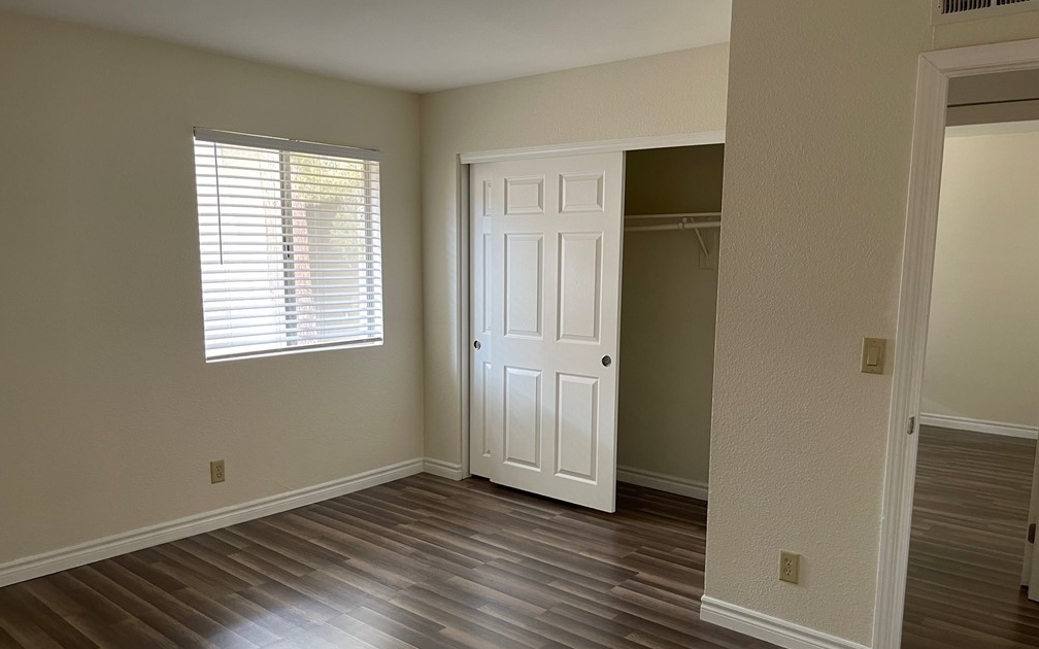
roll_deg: -0.3
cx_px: 512
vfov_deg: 44.4
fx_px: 793
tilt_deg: -8.5
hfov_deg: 66.5
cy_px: 378
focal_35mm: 28
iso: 200
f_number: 1.6
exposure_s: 1/60
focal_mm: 5.1
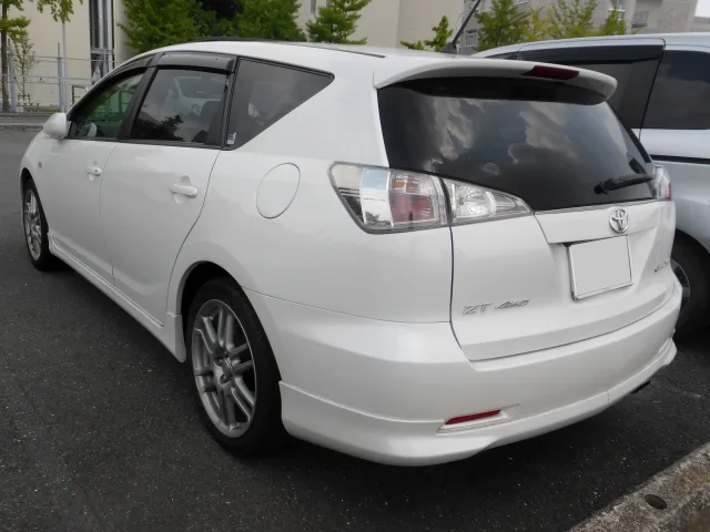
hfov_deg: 58.4
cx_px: 355
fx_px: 636
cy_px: 266
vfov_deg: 45.4
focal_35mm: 31
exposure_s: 1/1000
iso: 100
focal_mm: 5.4
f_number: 3.6
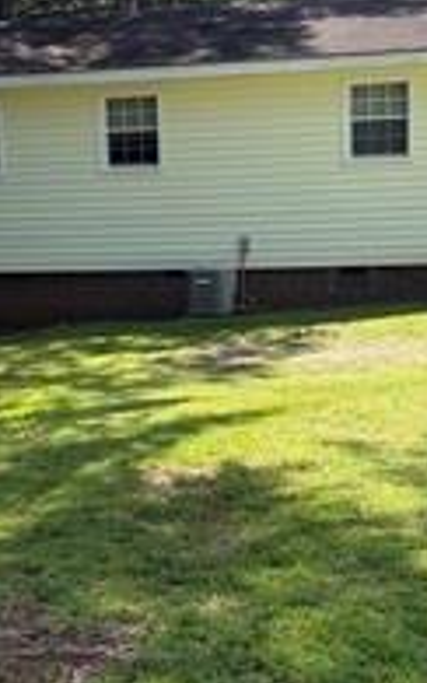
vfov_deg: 30.1
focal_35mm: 68
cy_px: 410
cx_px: 231
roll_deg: +1.0
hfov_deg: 19.2
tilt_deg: -6.2
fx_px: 1265
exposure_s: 1/973
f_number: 1.6
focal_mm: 5.96
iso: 50
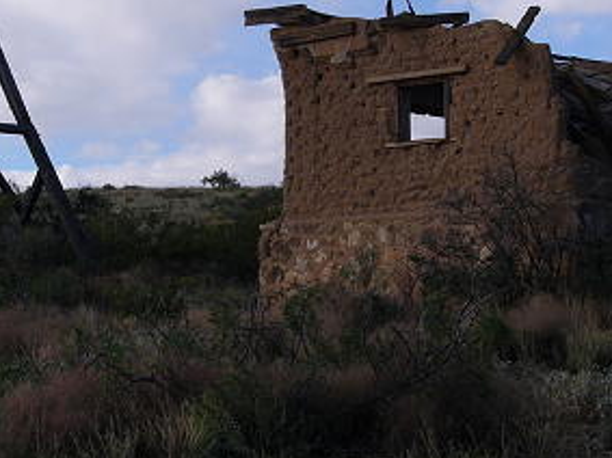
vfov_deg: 13.3
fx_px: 1962
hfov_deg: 17.6
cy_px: 104
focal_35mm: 111
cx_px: 134
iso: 50
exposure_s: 1/500
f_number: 4
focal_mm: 8.2
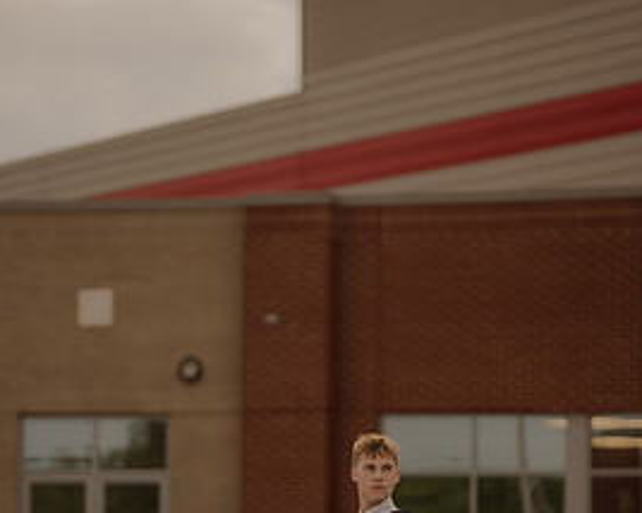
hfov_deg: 14.4
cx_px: 338
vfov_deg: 11.4
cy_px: 537
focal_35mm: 134
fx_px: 2544
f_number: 1.6
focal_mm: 85
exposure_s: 1/1250
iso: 125
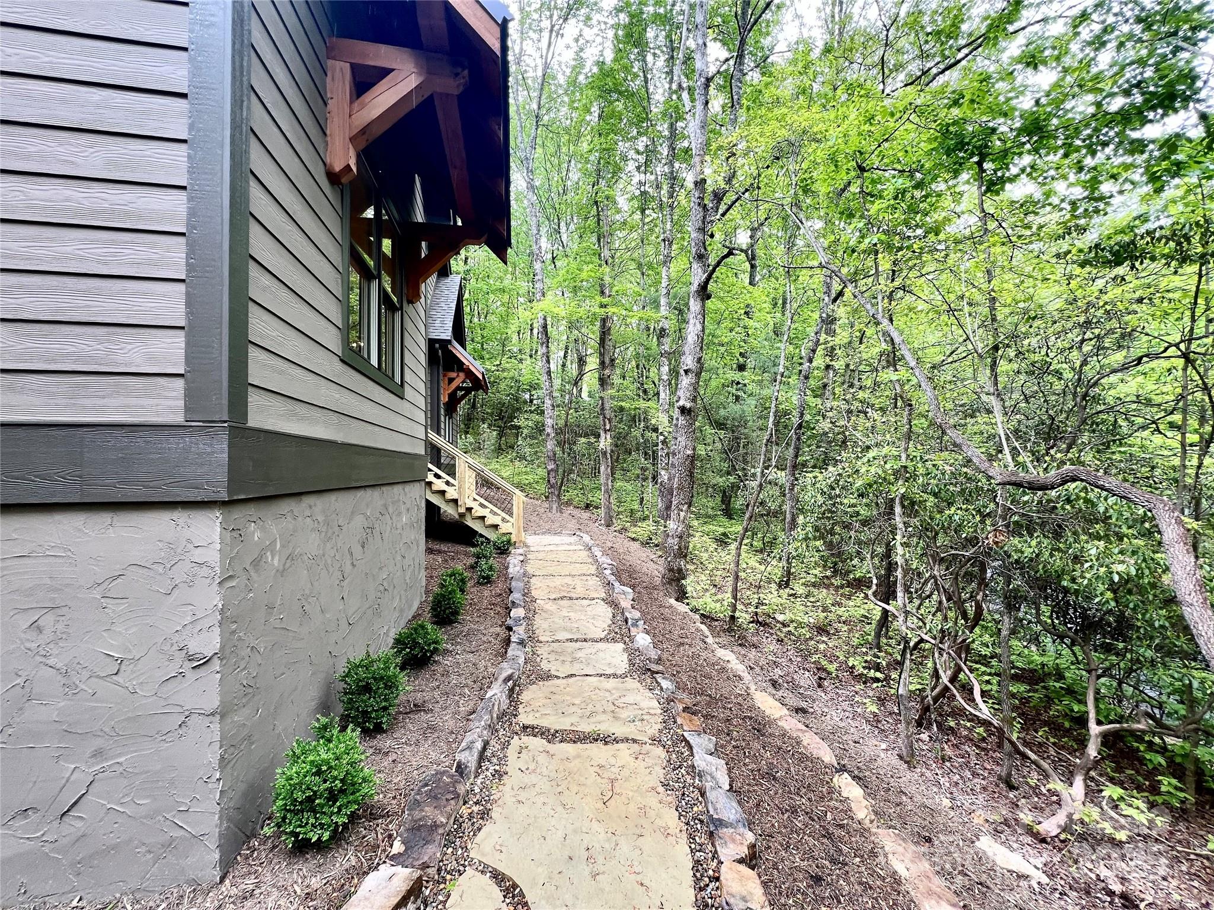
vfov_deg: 89.9
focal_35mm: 13
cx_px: 607
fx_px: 456
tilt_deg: +0.6
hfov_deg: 106.2
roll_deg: +0.3
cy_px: 455
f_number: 1.8
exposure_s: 1/99
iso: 50
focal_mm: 1.57
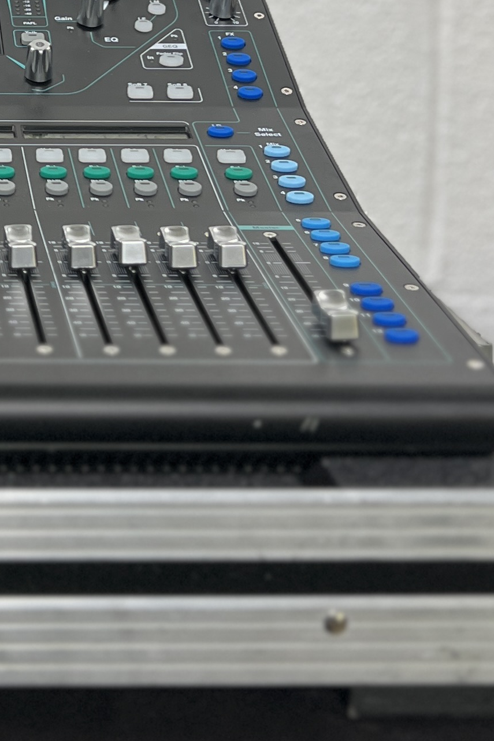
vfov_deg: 22.9
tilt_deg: -7.5
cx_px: -126
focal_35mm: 85
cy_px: -16
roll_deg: -0.3
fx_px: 1750
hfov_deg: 15.4
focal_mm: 5.7
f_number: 1.5
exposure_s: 1/100
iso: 100
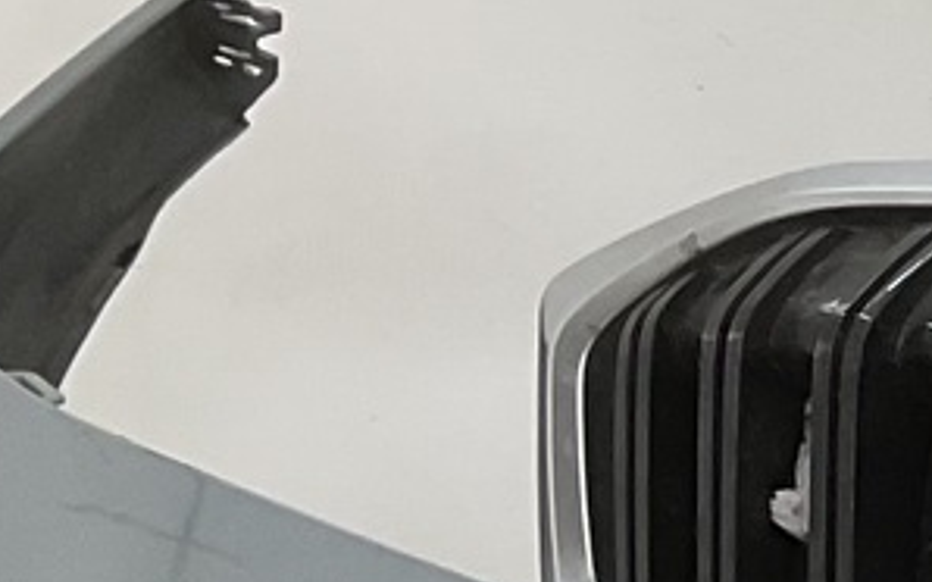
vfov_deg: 6.2
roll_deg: -3.2
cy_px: 835
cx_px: 2630
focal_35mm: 208
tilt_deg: -8.4
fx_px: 5281
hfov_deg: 8.6
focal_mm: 3
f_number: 1.8
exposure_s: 1/215
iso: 16
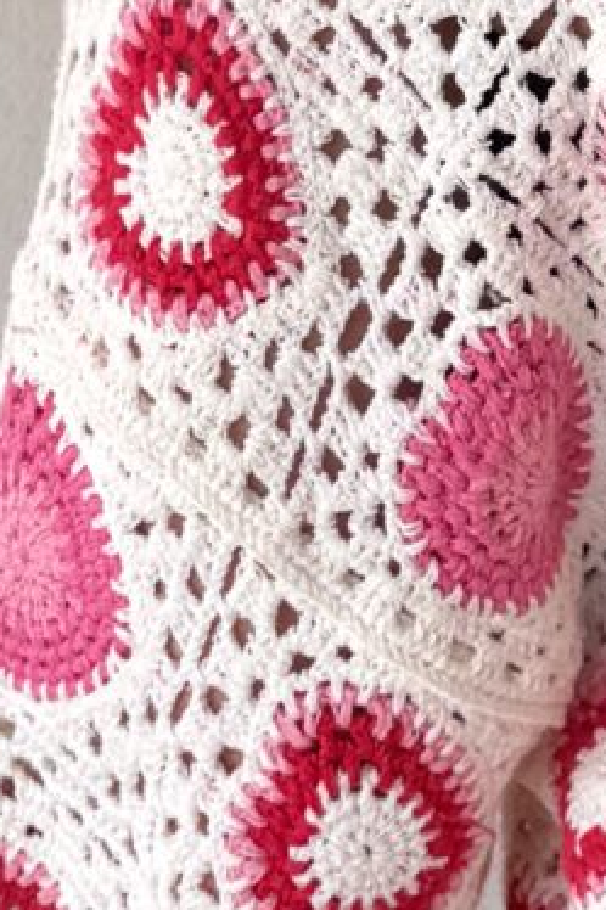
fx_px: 4321
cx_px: 818
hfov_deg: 7.9
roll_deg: +0.5
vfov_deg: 12.0
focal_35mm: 171
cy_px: 192
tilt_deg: -10.2
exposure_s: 1/517
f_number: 1.78
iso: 80
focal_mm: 6.76
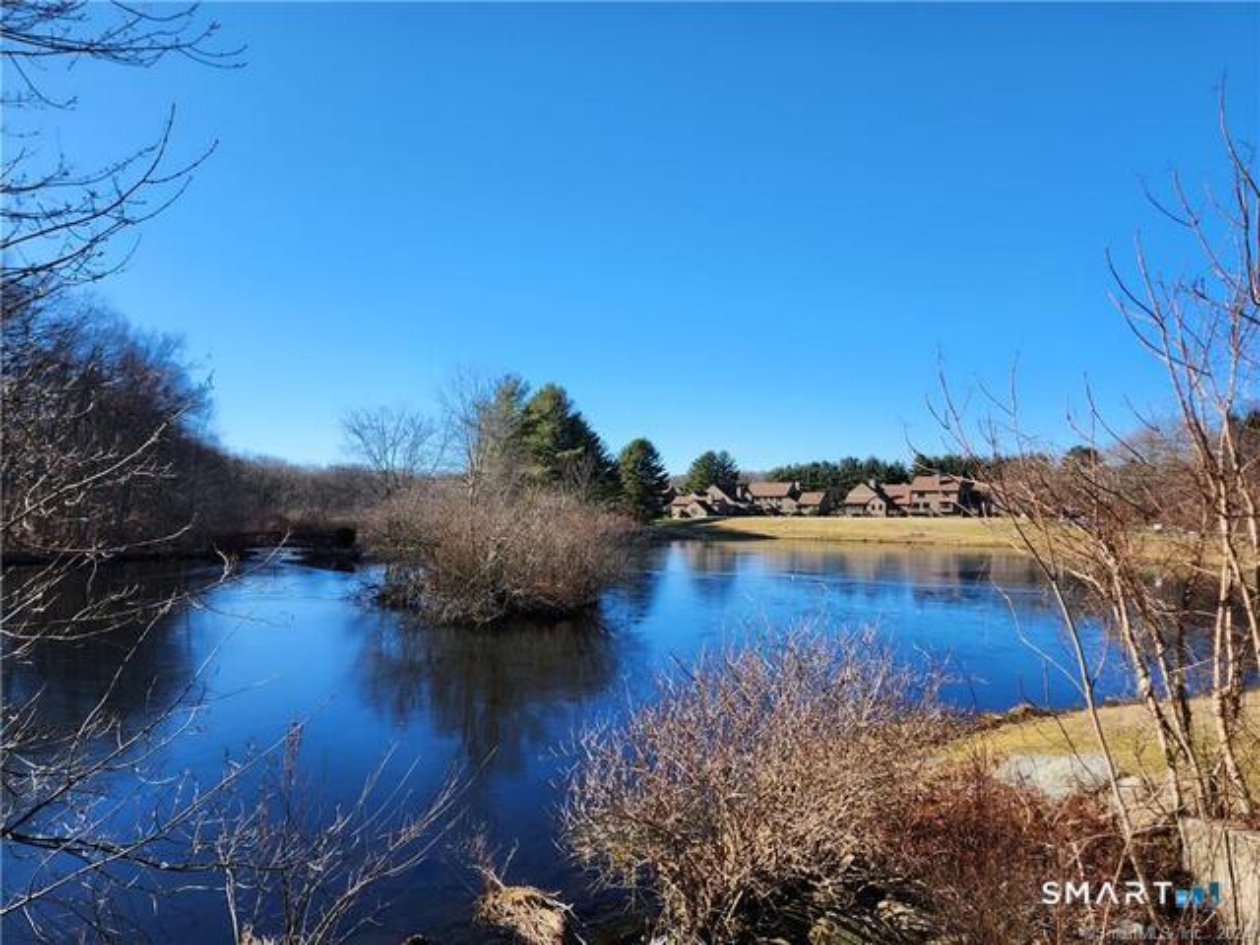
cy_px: 472
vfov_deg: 58.9
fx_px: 837
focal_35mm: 23
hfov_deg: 73.9
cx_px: 630
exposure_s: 1/1073
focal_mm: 5.4
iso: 20
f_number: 1.8
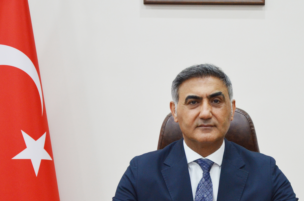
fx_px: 775
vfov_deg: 14.8
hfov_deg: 22.1
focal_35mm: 92
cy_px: 129
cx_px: 212
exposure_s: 1/50
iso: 800
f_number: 4.2
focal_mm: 34
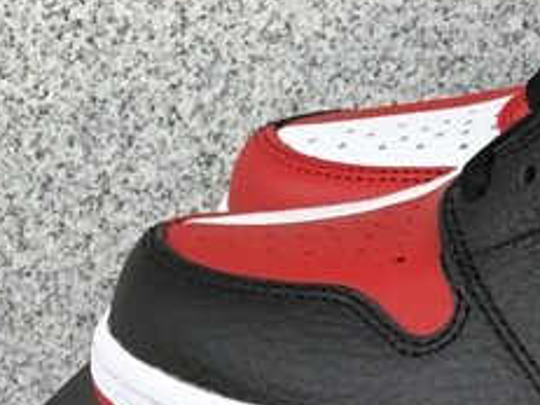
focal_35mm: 121
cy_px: 345
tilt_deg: -17.0
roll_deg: -0.3
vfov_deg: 12.2
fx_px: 1887
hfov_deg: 15.2
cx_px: 795
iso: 25
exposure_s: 1/140
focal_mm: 3.3
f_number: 2.4
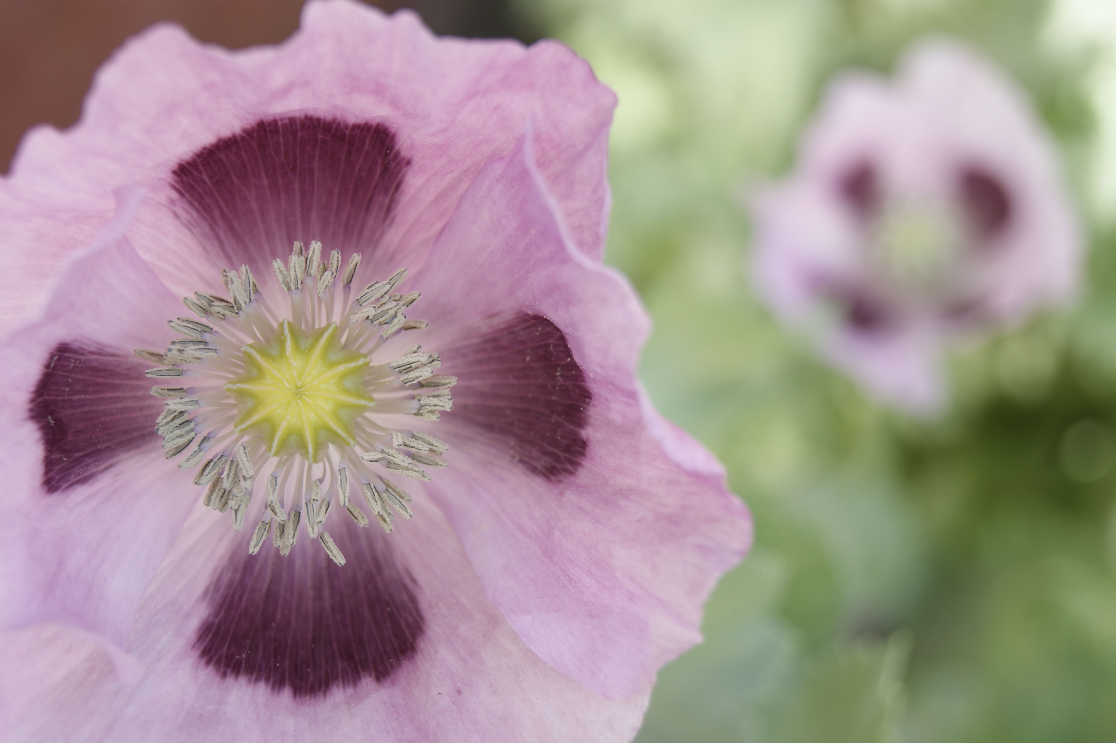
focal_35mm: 82
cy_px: 372
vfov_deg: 16.5
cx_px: 558
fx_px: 2556
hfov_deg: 24.6
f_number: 5.6
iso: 100
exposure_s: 1/100
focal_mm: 55
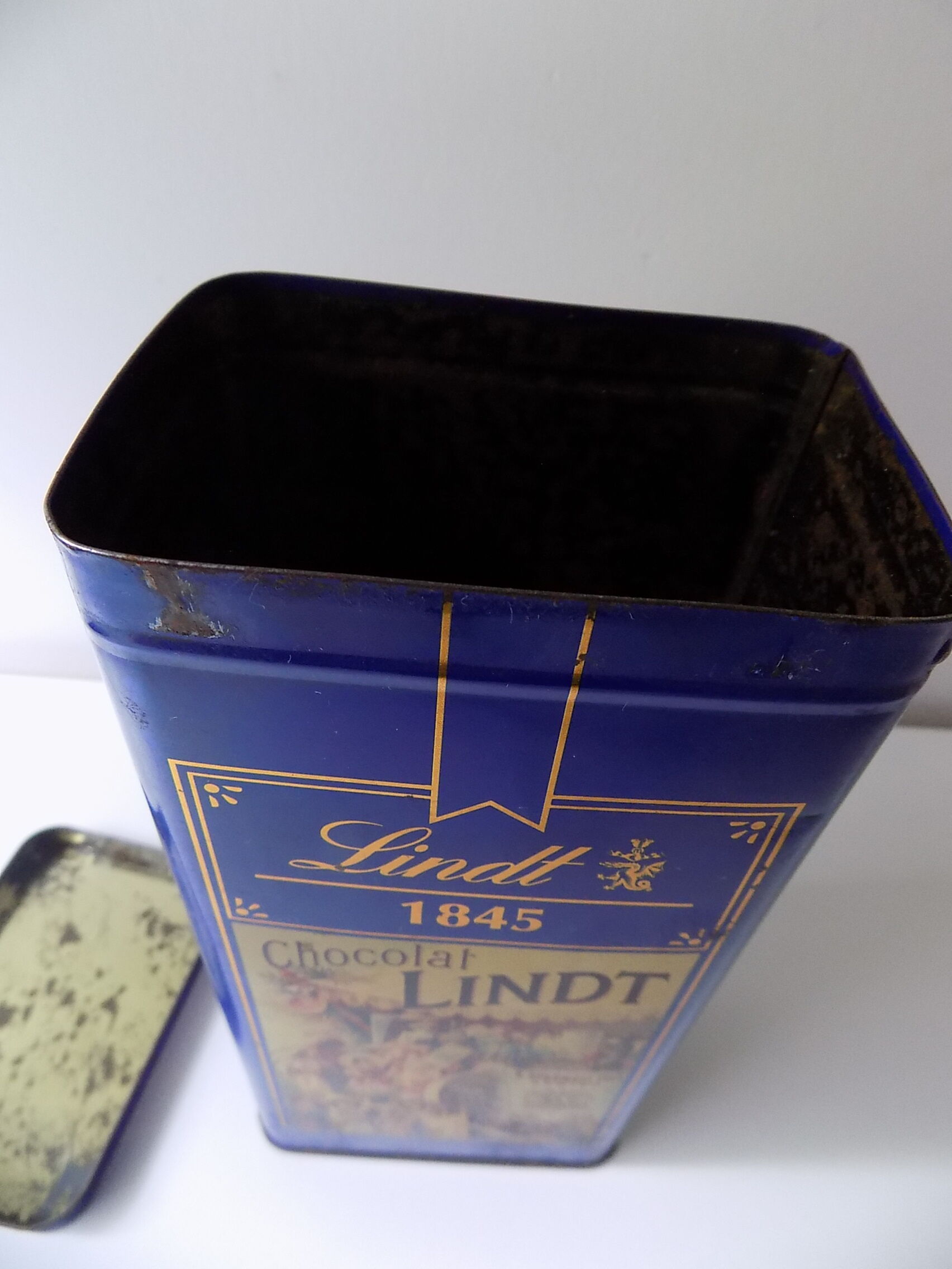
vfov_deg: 73.9
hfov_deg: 58.9
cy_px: 634
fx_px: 843
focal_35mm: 23
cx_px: 476
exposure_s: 1/30
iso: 320
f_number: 3.1
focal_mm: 4
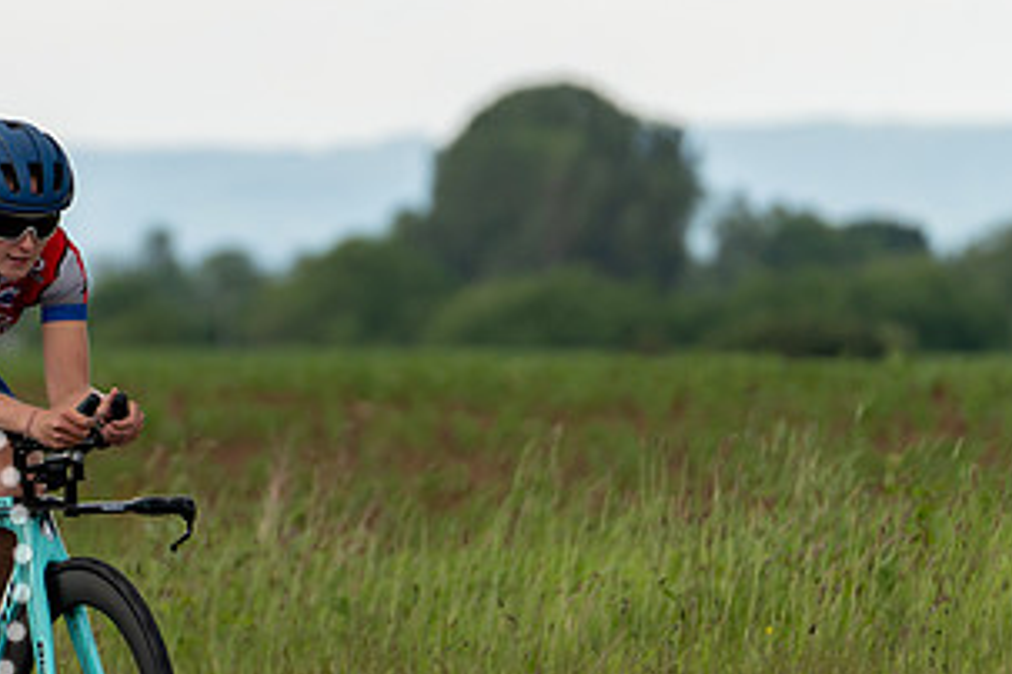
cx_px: -81
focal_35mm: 493
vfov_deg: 2.8
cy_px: 292
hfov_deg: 4.2
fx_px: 13858
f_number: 3.2
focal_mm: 156
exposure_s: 1/500
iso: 250
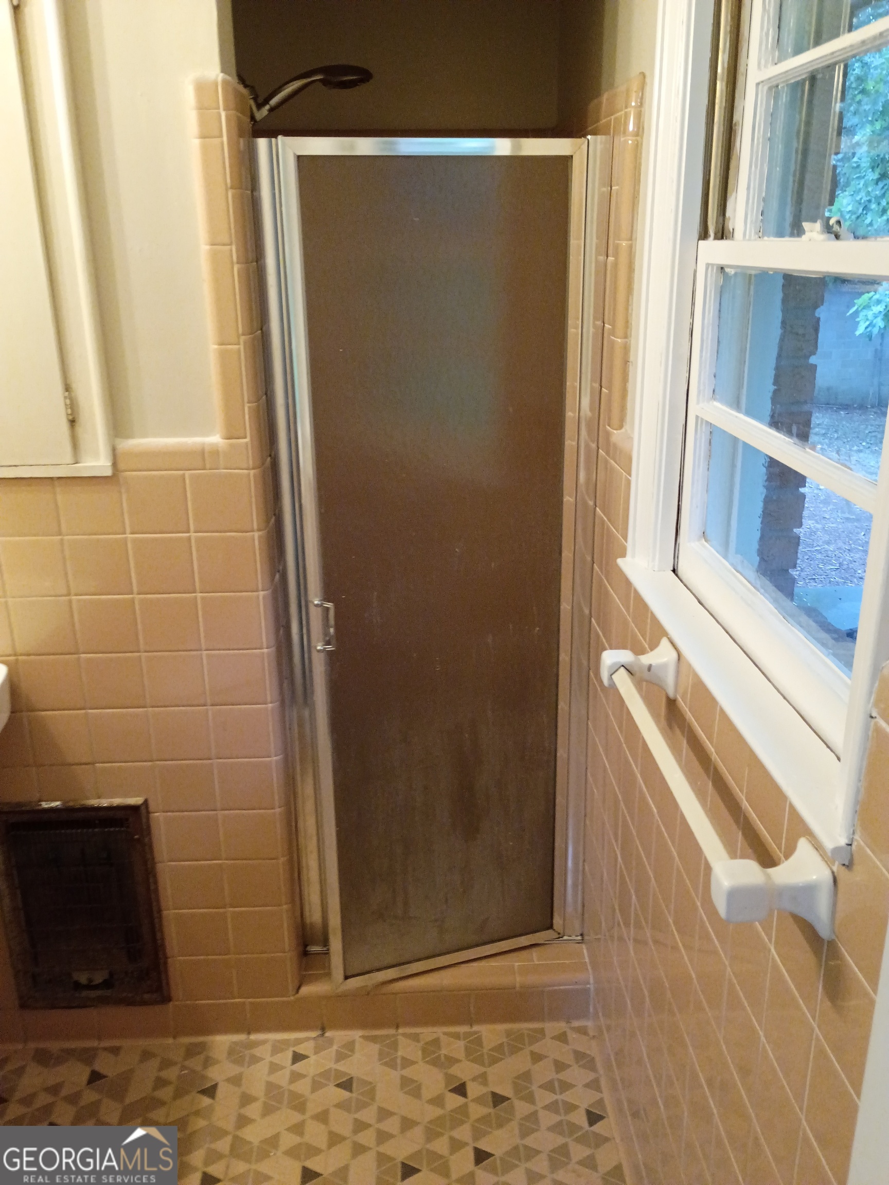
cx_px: 444
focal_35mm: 29
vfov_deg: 61.7
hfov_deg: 48.2
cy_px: 592
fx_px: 993
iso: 697
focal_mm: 4.27
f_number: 1.8
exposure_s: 1/30
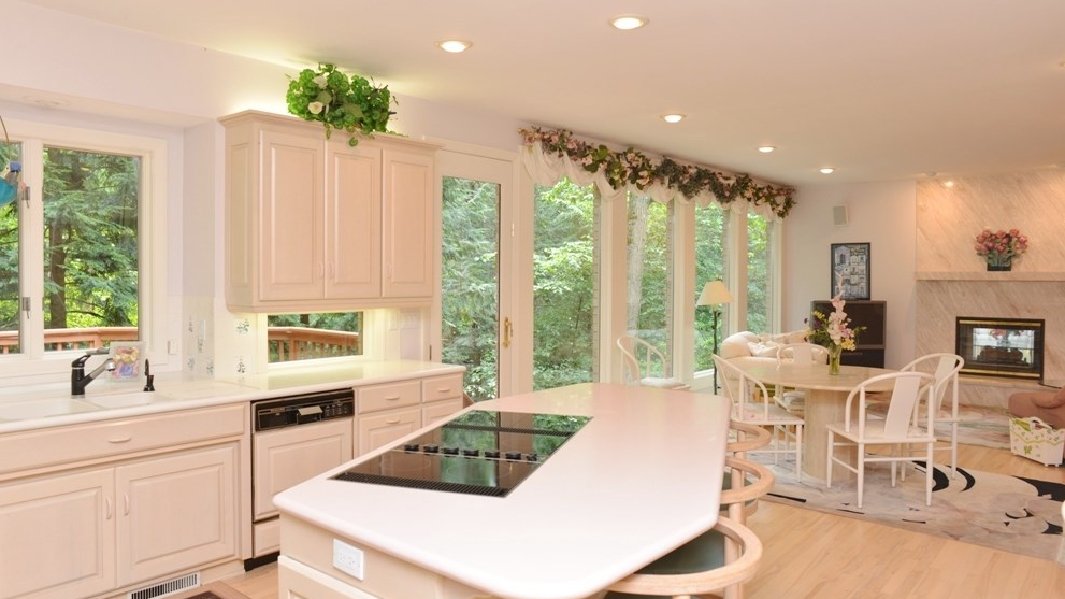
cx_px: 534
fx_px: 734
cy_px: 310
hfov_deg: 71.9
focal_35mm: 26
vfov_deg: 44.4
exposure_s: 1/80
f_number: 6.3
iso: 640
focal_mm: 24
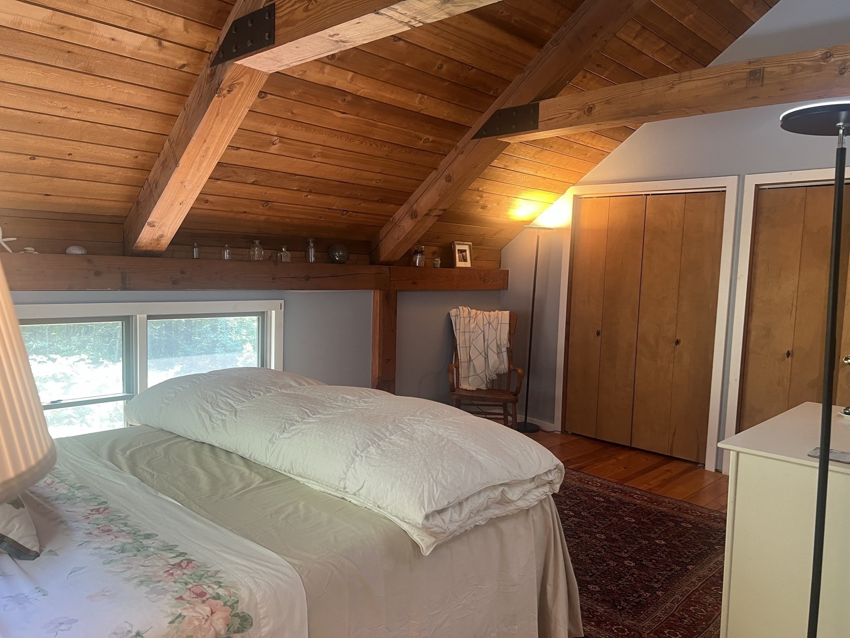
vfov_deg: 53.1
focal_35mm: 26
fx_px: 638
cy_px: 319
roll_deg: -1.4
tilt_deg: -5.7
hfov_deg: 67.3
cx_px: 425
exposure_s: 1/60
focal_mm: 5.7
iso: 125
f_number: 1.5
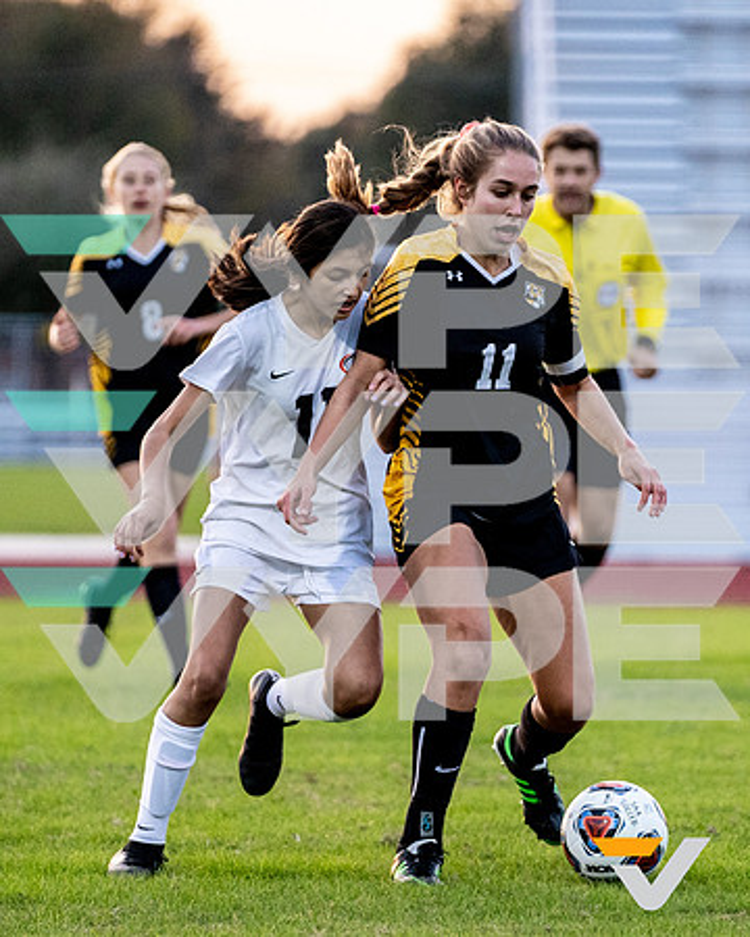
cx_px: 603
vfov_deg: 4.9
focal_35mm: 392
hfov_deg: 4.0
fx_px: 10864
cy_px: 560
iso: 1250
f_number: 2.8
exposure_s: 1/1600
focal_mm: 182
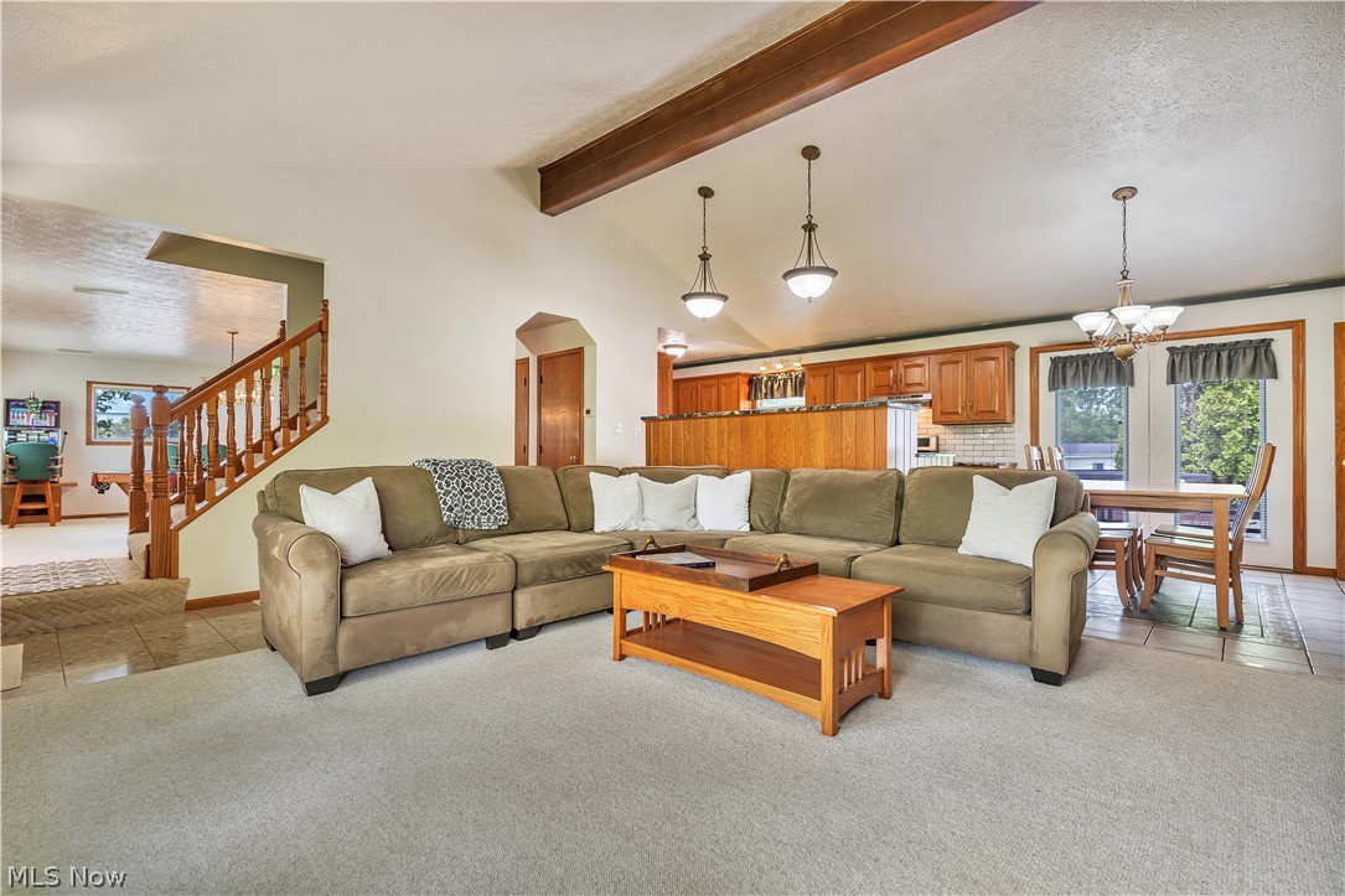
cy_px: 448
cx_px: 672
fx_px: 598
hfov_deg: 96.7
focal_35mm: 16
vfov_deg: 73.7
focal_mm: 16
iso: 400
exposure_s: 1/40
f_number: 4
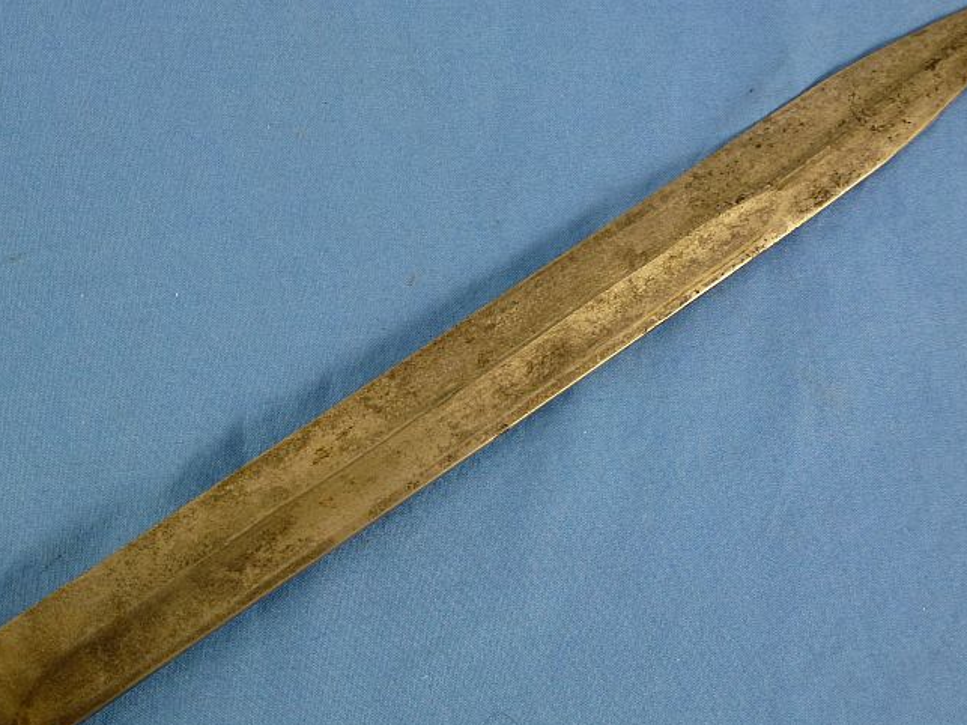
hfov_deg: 34.4
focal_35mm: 56
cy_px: 403
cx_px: 499
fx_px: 1564
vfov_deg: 26.1
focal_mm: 8
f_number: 4
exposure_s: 1/80
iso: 250
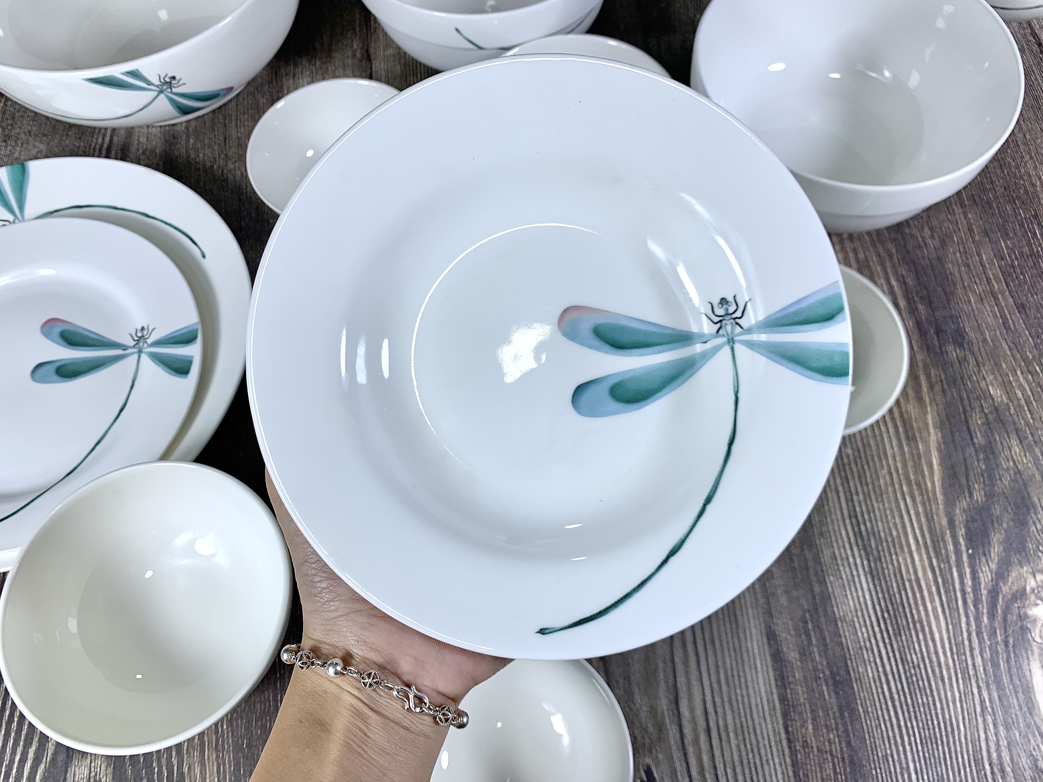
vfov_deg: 53.1
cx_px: 522
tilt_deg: -65.8
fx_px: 783
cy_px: 391
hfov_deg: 67.3
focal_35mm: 26
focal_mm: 4.25
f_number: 1.8
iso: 25
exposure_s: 1/309
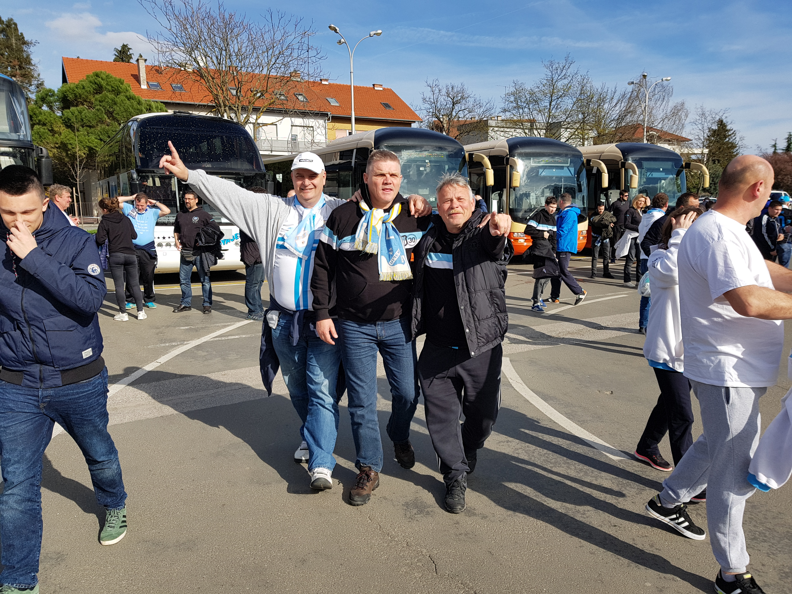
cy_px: 297
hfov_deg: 67.3
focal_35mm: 26
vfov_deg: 53.1
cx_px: 396
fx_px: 595
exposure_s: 1/2376
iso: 40
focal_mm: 4.2
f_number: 1.7
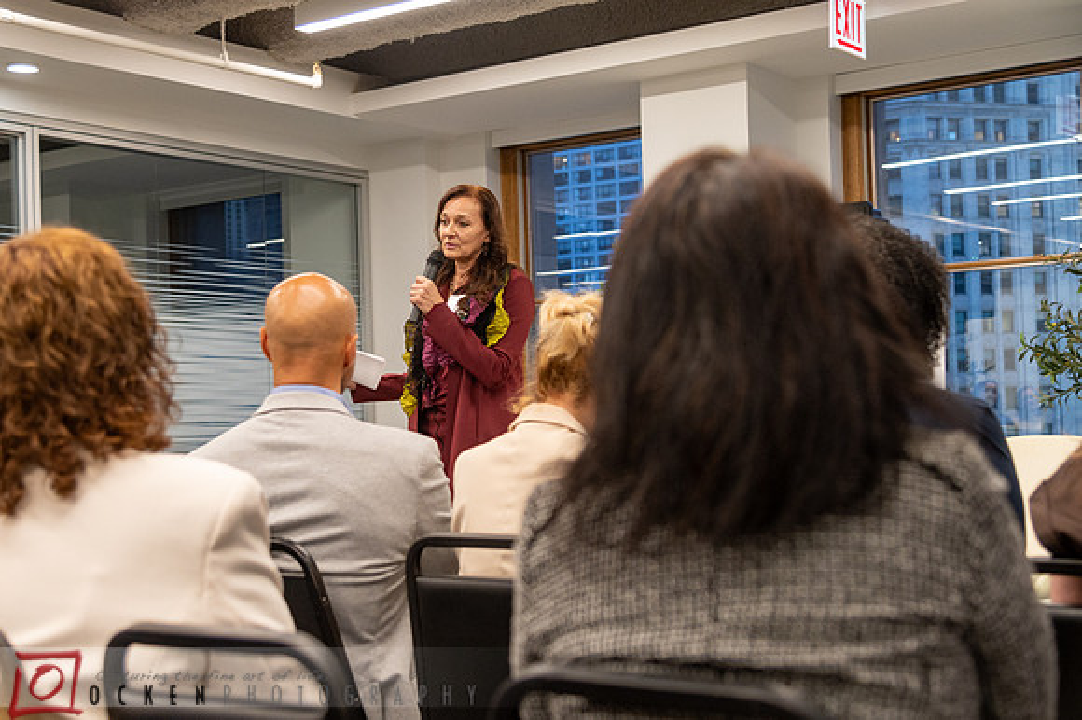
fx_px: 1566
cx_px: 471
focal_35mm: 52
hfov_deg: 38.1
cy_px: 370
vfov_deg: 25.9
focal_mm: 46
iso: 1600
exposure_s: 1/125
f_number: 4
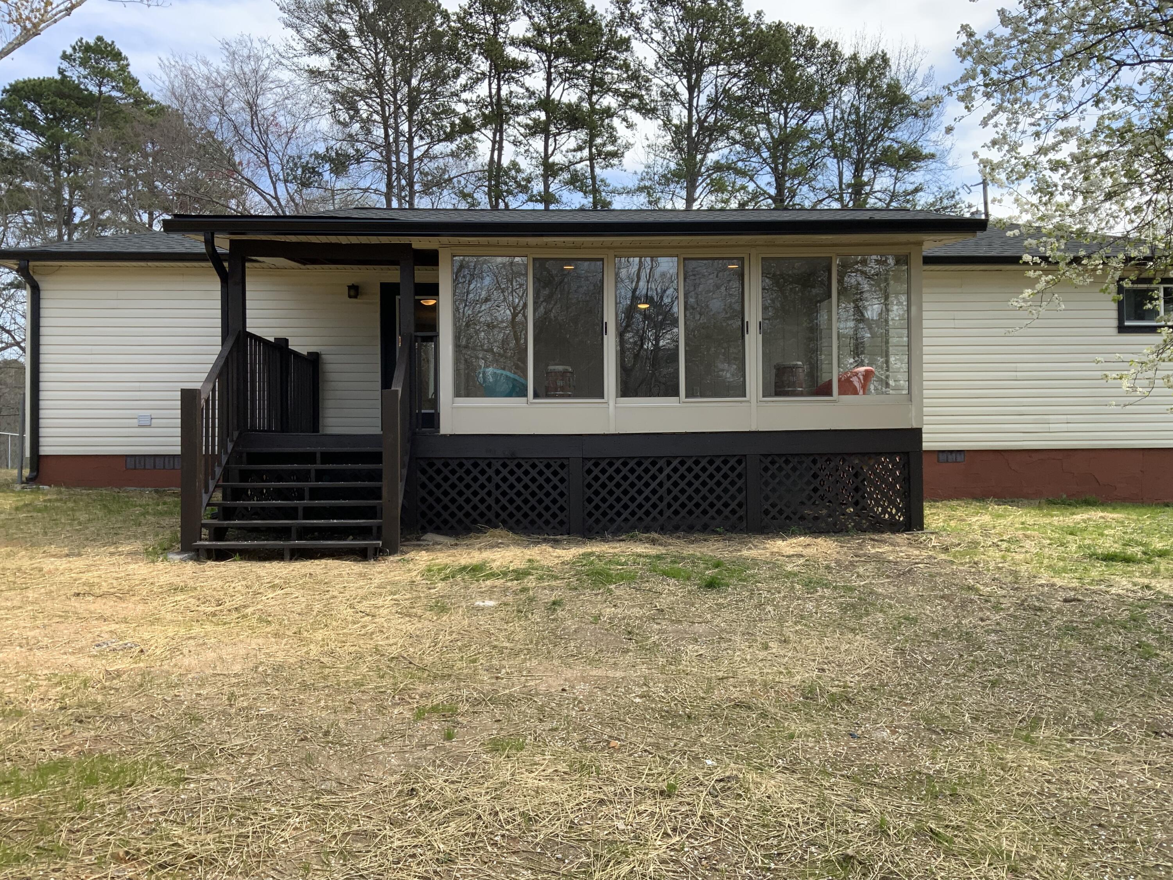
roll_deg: -0.6
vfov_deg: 48.2
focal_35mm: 29
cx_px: 586
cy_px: 440
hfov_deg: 61.7
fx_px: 983
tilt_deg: +0.9
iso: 16
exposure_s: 1/534
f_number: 1.8
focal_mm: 3
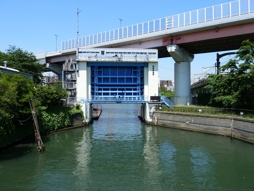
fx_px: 183
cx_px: 127
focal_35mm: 25
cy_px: 96
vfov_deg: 54.9
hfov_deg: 69.4
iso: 80
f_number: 4
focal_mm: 4.1
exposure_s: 1/400
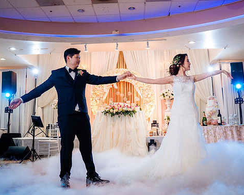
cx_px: 131
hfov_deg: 49.1
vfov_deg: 40.1
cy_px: 92
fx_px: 267
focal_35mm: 37
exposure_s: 1/160
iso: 1000
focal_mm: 28
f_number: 3.5
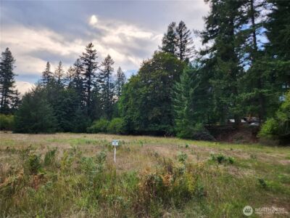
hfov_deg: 73.9
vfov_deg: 58.9
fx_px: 193
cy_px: 109
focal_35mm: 23
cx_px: 145
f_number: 1.8
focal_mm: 5.4
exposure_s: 1/659
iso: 20
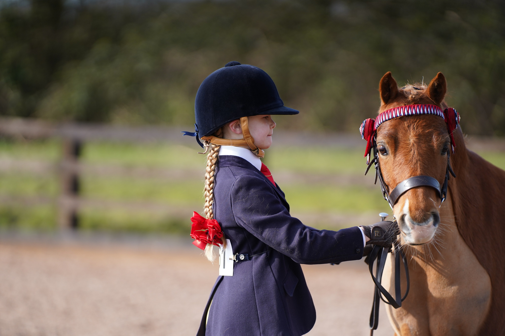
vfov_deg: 6.9
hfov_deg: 10.3
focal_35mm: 200
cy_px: 168
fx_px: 2806
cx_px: 252
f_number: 2
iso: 250
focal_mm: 200
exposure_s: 1/3200
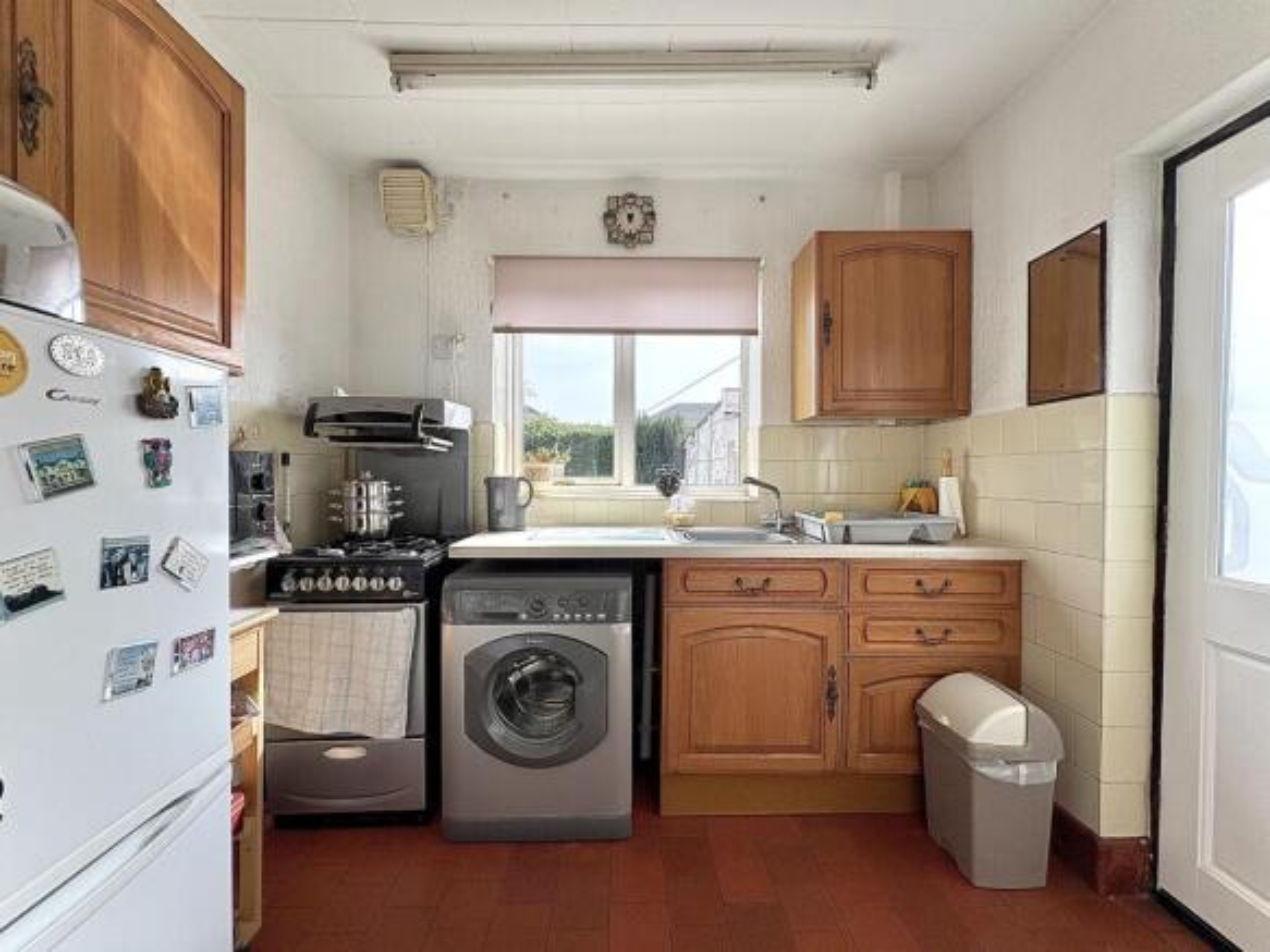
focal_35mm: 14
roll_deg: -1.1
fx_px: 514
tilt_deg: -0.6
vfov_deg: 85.7
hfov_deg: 102.1
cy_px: 476
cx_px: 635
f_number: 2.2
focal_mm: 2.22
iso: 64
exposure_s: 1/451
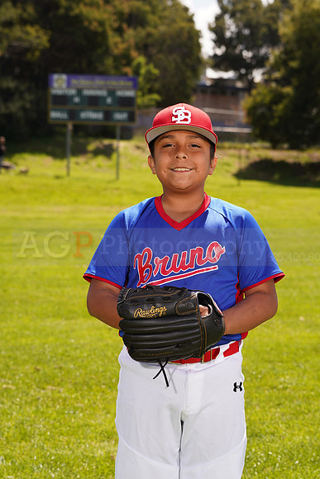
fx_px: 1332
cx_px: 160
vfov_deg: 20.4
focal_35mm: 100
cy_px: 240
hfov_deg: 13.7
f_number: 9
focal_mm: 100
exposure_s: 1/160
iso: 100
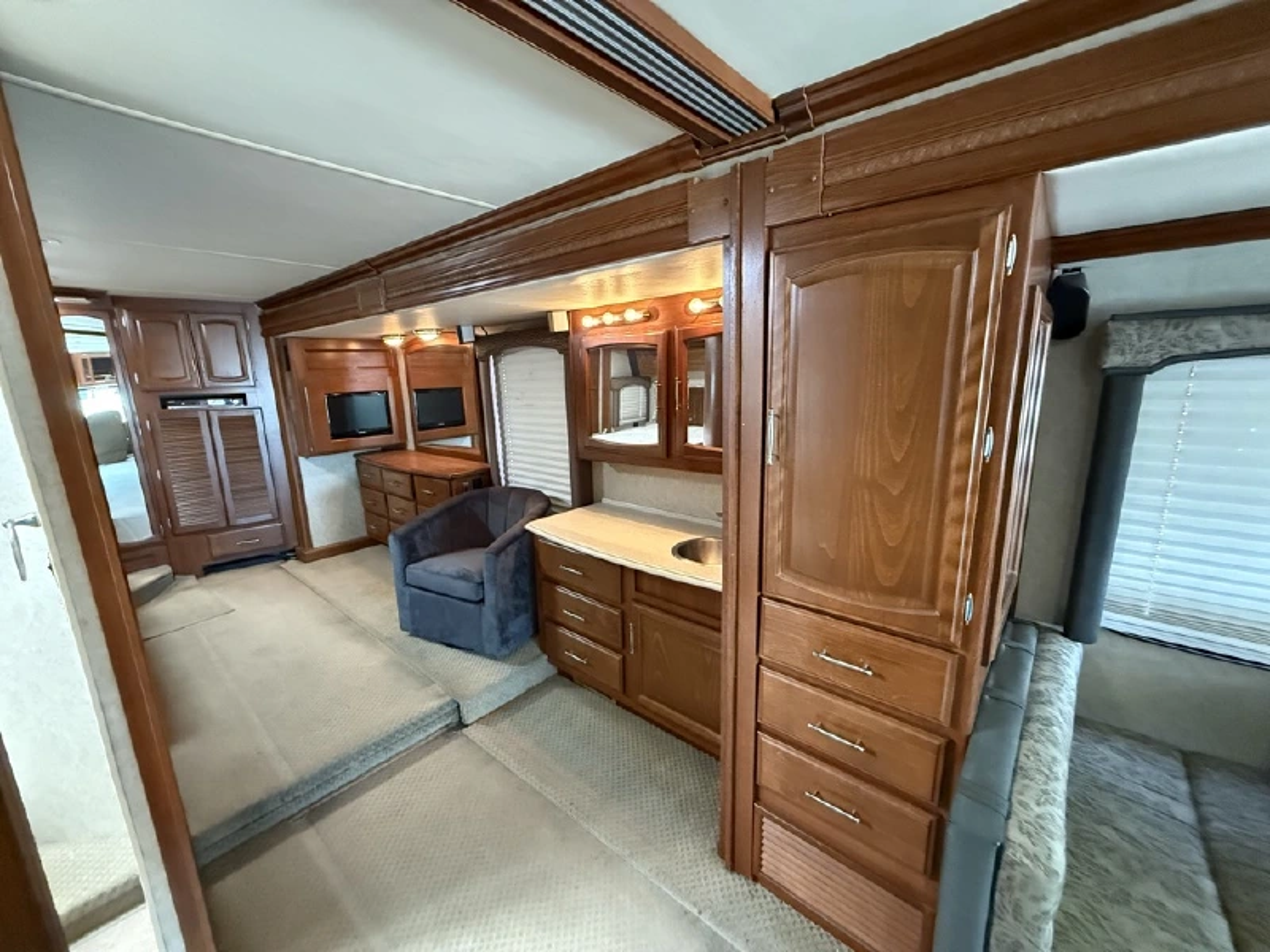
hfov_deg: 102.1
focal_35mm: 14
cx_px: 635
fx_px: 514
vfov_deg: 85.7
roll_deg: +2.4
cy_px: 476
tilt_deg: -12.2
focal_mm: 2.22
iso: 1250
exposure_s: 1/60
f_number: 2.2
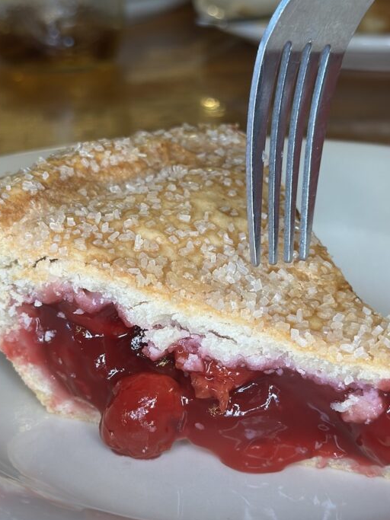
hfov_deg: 20.4
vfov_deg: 27.0
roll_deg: -0.6
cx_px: 196
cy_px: 256
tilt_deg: -23.5
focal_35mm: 72
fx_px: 1082
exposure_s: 1/120
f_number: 1.78
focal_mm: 6.86
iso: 64
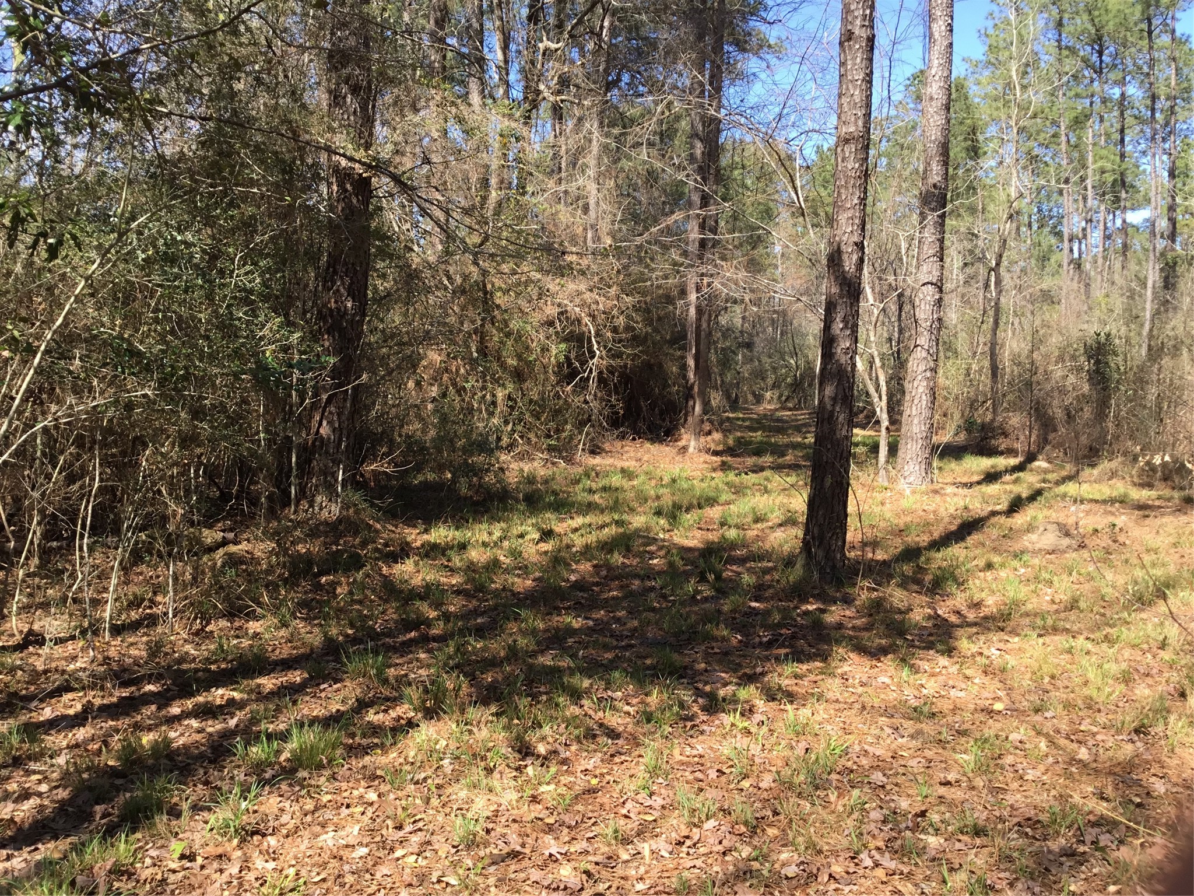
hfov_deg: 58.4
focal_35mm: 31
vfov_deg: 45.4
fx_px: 1069
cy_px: 448
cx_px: 597
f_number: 2.4
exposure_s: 1/345
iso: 25
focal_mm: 3.3
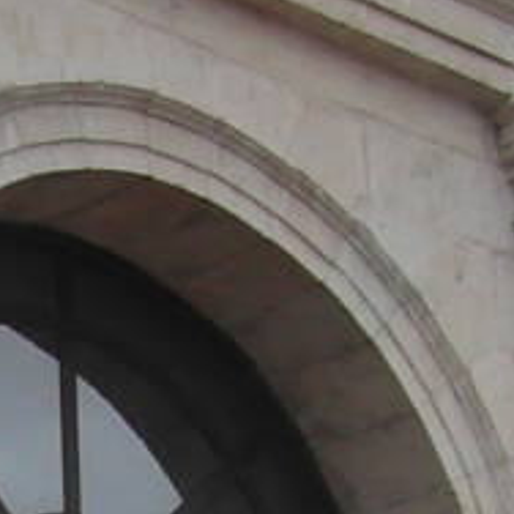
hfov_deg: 7.9
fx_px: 3645
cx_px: -290
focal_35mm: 217
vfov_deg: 7.9
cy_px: 845
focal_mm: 4
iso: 80
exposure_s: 1/125
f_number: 4.6
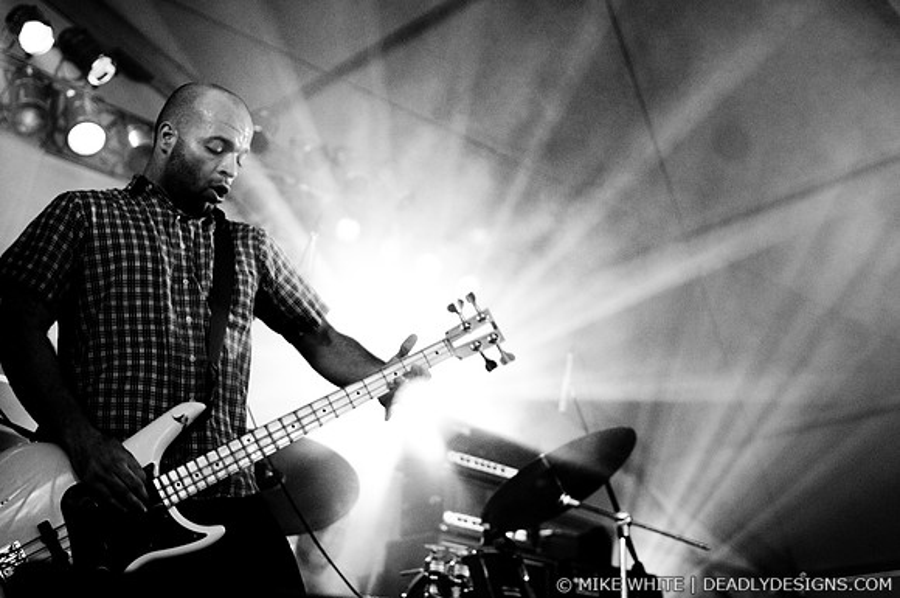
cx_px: 450
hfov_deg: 37.9
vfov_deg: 25.7
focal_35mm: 52
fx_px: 1311
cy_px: 299
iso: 800
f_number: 2.8
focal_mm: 35
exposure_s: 1/250
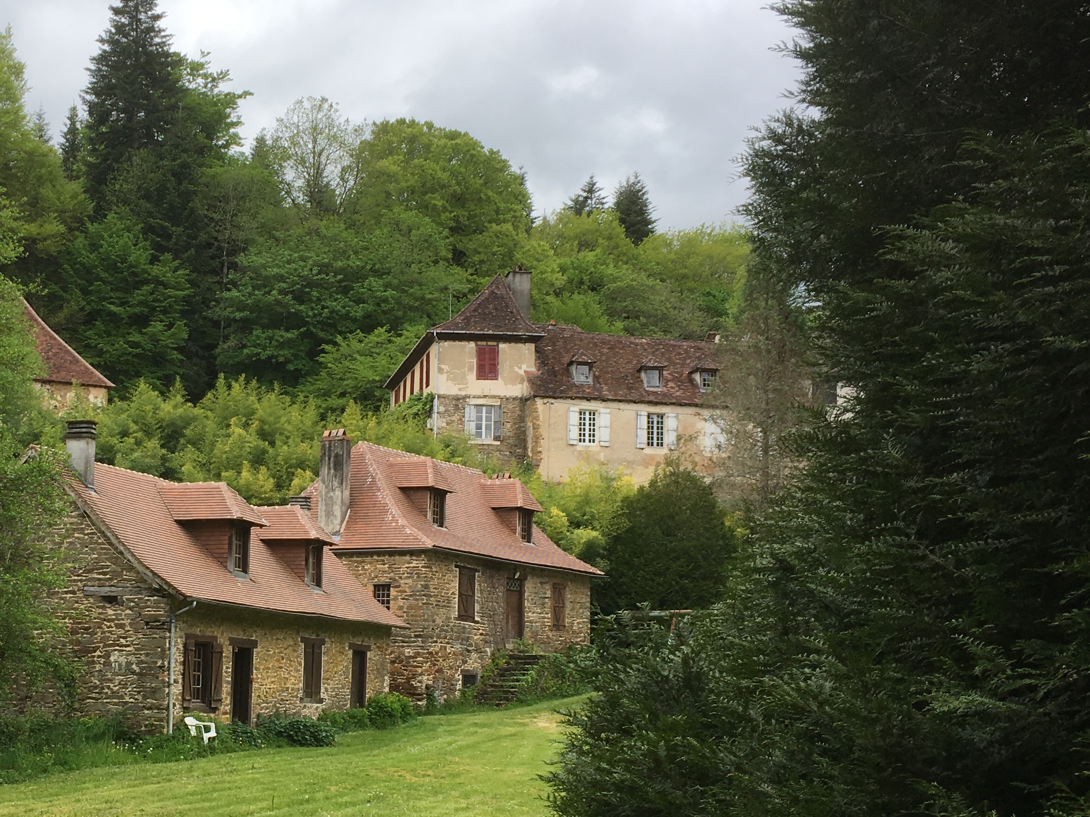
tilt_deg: +5.4
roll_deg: -1.5
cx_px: 255
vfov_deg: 29.0
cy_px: 483
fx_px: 1574
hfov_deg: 37.1
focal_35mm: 50
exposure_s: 1/565
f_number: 2.2
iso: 25
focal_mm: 4.15
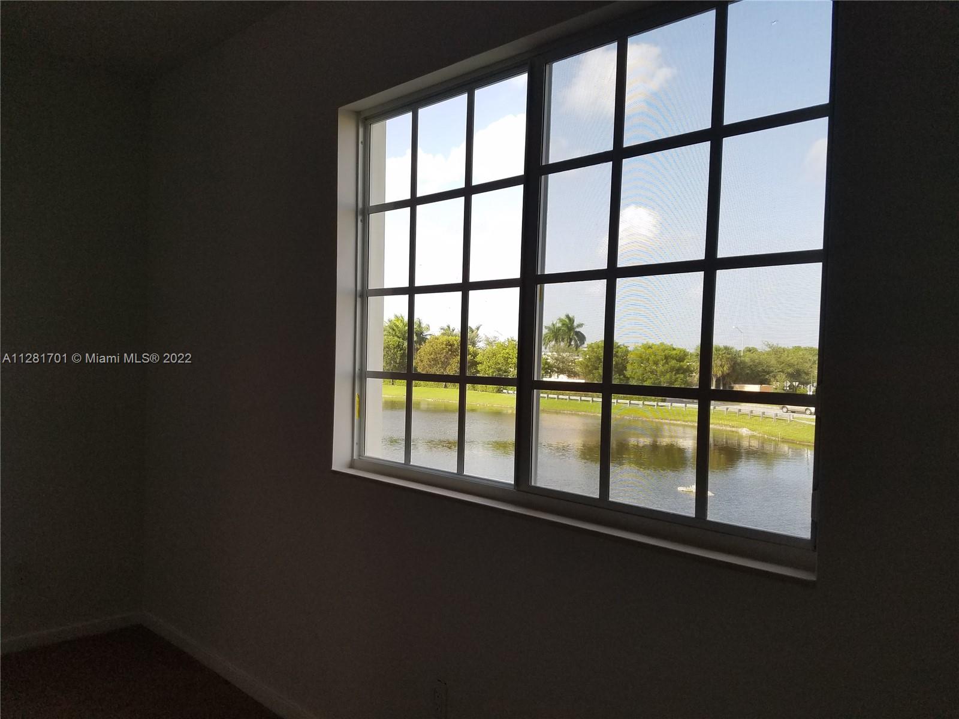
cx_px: 480
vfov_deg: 53.1
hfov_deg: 67.3
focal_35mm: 26
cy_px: 360
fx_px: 720
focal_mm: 4.2
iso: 50
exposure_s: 1/353
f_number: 1.7
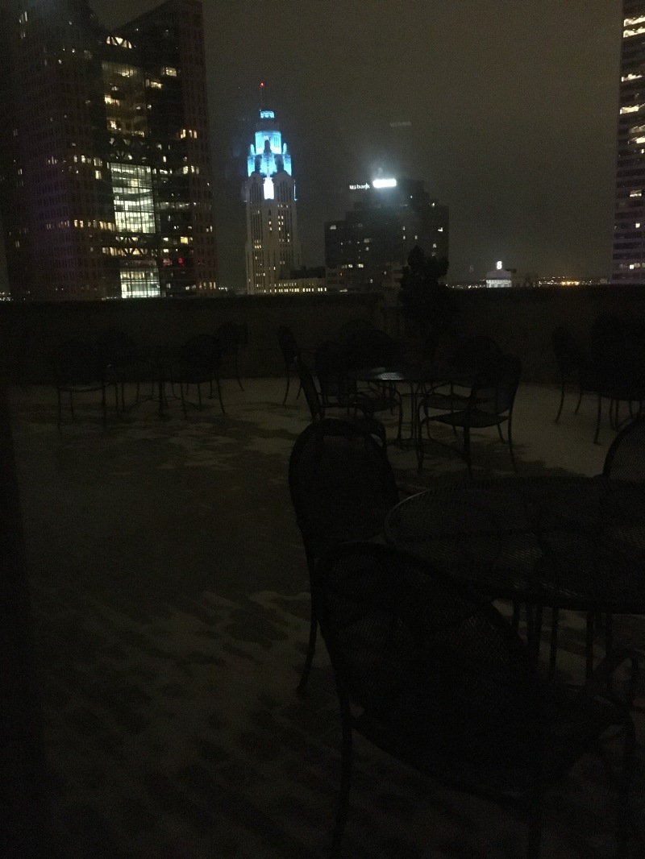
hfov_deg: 48.2
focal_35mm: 29
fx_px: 720
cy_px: 430
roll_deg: +1.9
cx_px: 322
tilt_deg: -11.2
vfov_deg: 61.6
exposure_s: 1/15
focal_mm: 4.15
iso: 2000
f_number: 2.2
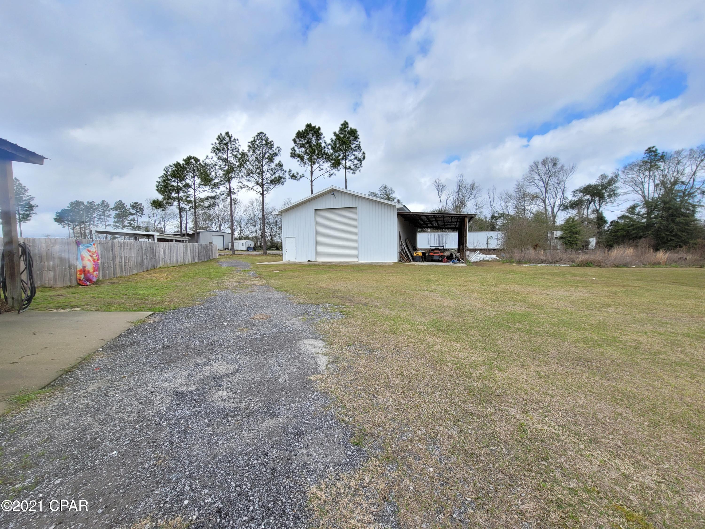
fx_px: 265
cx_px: 352
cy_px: 264
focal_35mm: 13
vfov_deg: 89.9
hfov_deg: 106.2
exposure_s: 1/897
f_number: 2.2
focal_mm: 2.2
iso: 64
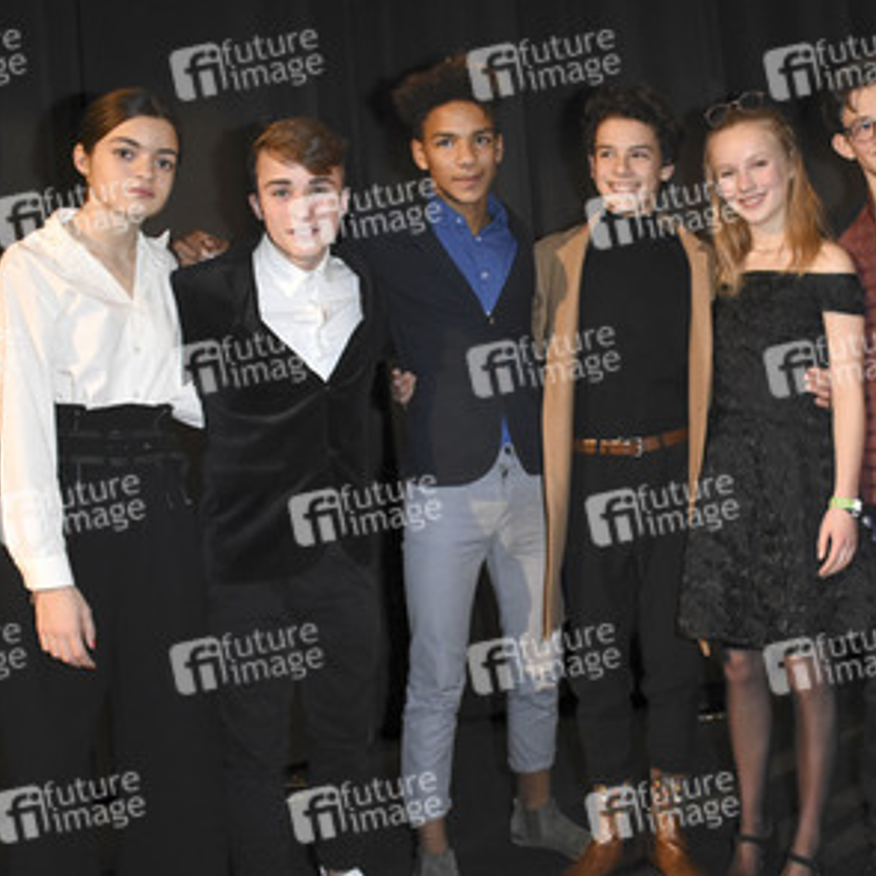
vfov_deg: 42.8
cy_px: 437
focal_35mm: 39
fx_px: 1117
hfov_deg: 42.3
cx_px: 584
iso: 3200
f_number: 6.3
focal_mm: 20
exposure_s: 1/125
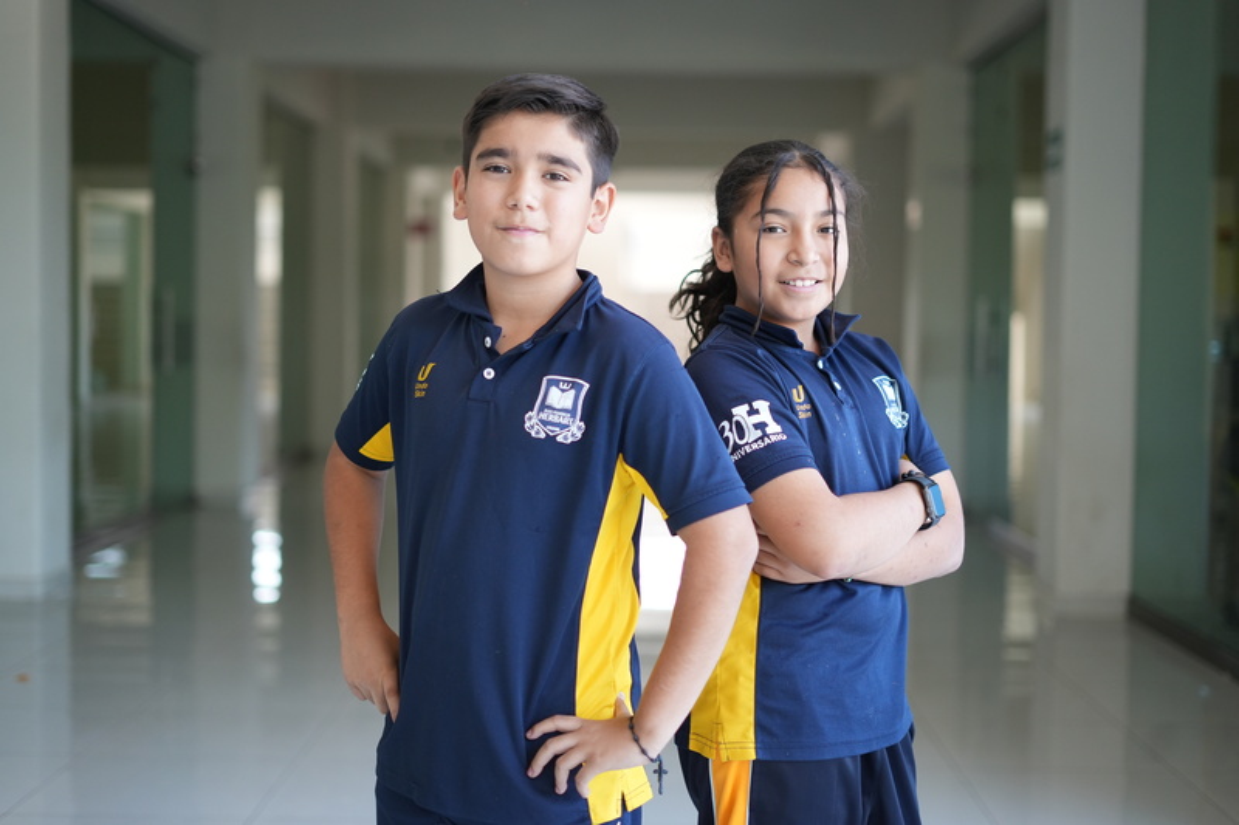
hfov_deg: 39.6
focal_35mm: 50
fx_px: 1720
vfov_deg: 27.0
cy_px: 412
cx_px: 620
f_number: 1.8
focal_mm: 50
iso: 800
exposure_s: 1/320
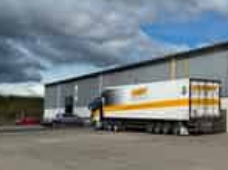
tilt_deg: +3.8
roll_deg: +1.3
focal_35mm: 47
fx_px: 309
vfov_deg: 30.8
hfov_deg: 29.1
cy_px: 98
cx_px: 323
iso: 50
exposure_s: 1/3717
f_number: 2.2
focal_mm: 2.22
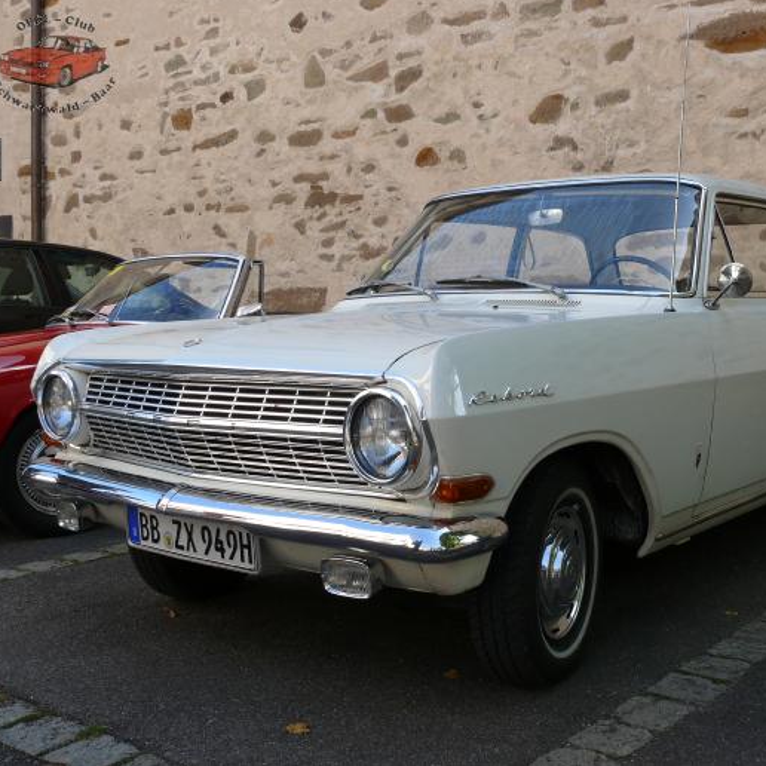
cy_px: 379
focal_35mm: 42
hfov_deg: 39.7
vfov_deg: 40.0
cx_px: 485
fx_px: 1051
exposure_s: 1/200
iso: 100
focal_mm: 7.4
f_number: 4
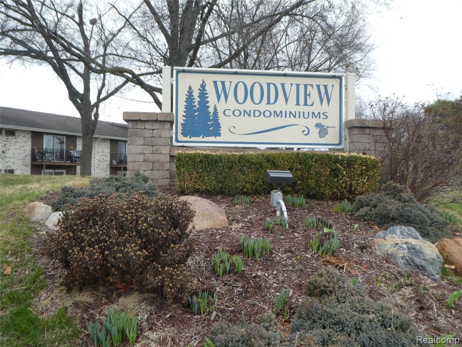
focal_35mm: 31
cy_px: 174
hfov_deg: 58.4
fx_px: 414
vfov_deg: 45.4
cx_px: 231
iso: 80
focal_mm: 5.4
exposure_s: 1/125
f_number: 3.5
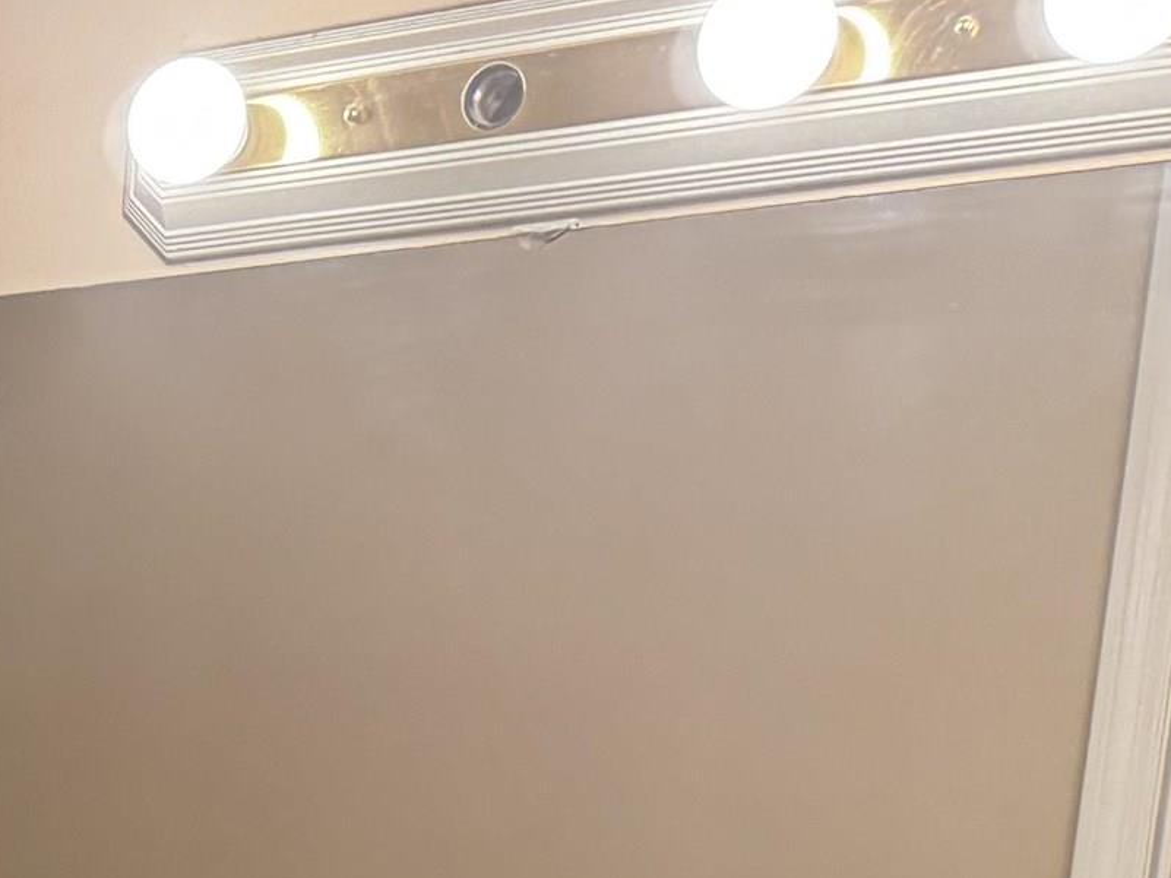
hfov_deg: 18.2
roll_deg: +0.0
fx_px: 3113
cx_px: -735
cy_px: 1576
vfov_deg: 14.2
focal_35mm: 92
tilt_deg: -12.1
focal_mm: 6.76
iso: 160
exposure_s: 1/120
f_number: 1.78
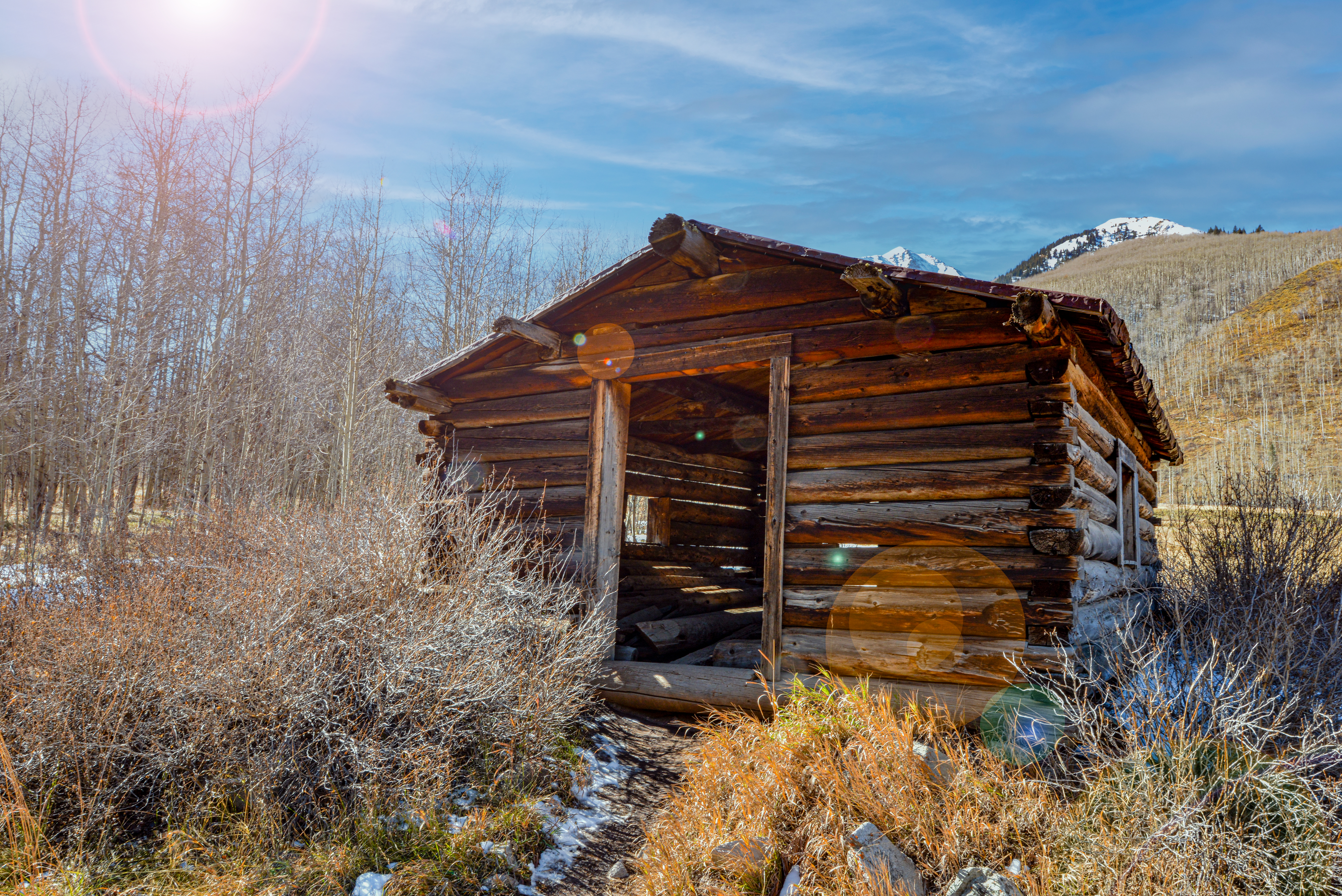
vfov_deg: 51.3
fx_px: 932
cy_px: 435
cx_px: 688
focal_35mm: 25
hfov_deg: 71.5
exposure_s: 1/40
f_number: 18
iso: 400
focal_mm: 24
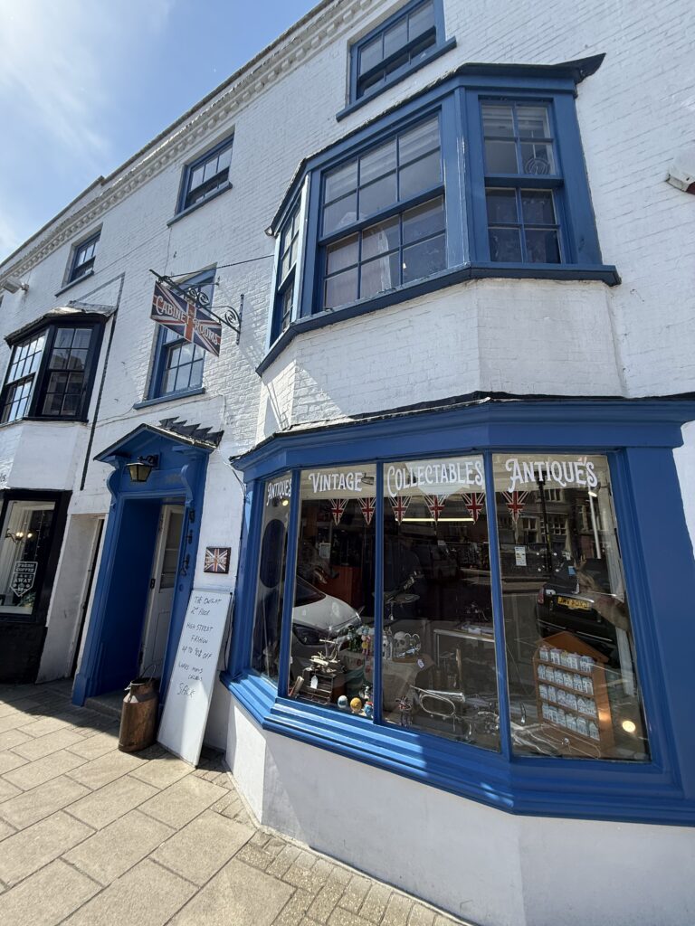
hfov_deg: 85.7
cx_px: 348
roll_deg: -2.1
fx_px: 375
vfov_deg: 102.1
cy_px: 463
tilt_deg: +15.8
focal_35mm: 14
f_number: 2.2
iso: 50
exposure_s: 1/830
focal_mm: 2.22
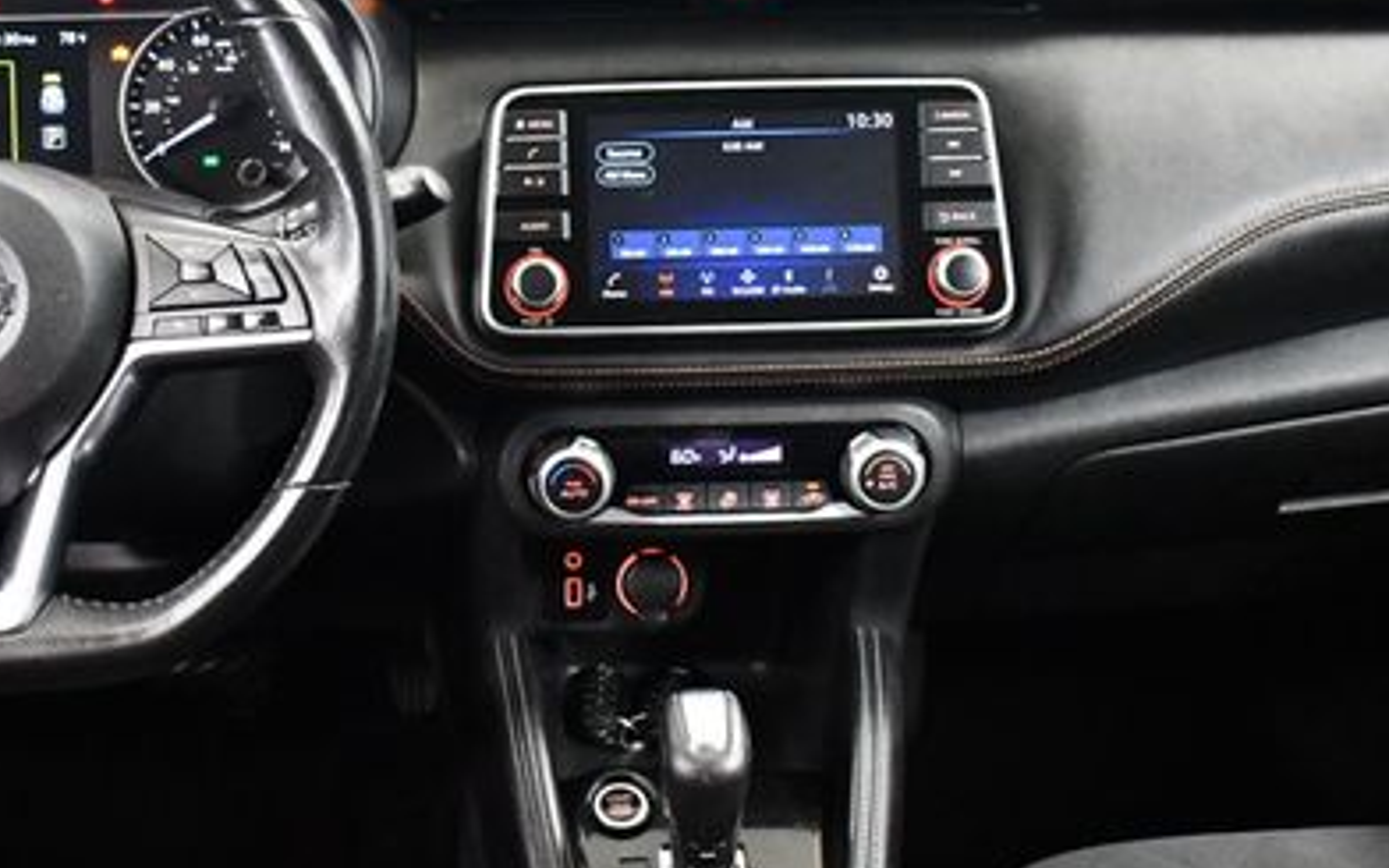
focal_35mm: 60
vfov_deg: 21.6
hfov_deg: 33.8
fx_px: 2271
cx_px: 510
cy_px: 443
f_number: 3.5
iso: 4500
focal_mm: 18
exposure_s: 1/60
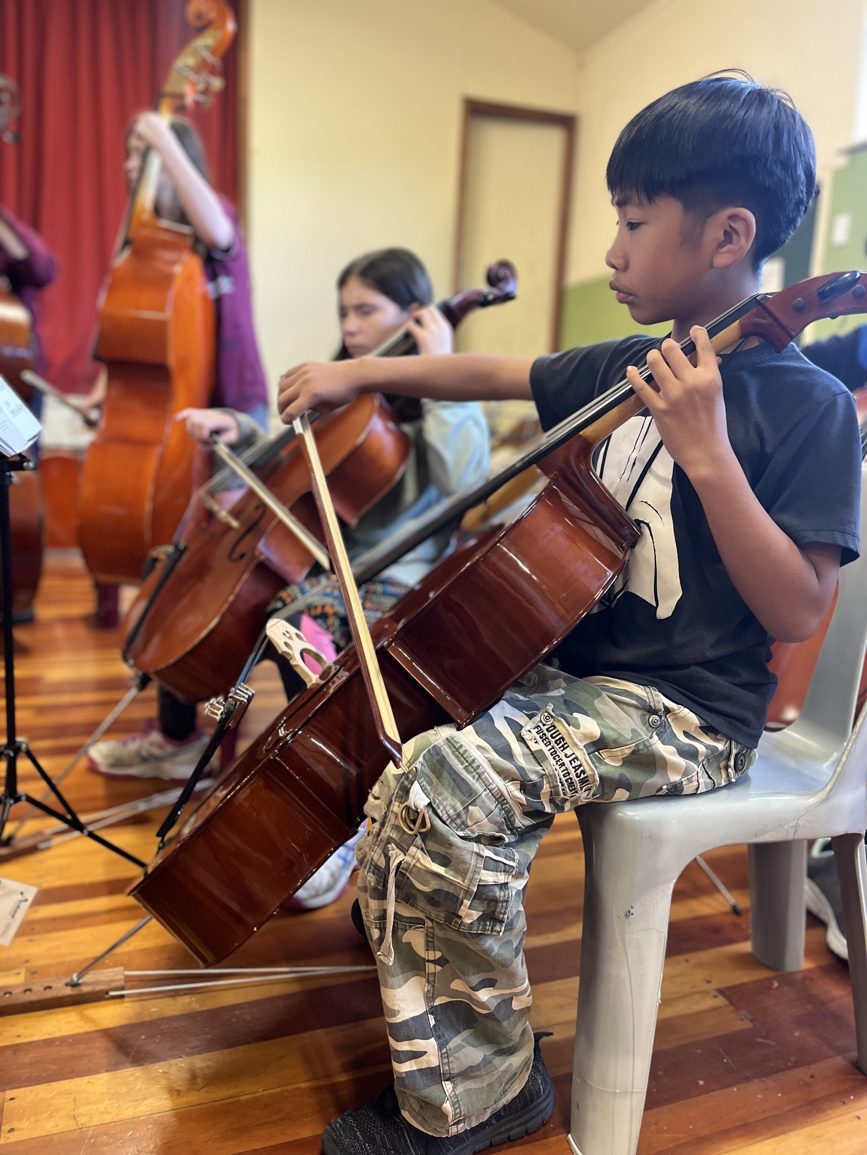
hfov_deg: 53.1
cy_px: 578
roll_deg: -1.3
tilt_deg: -9.8
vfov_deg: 67.3
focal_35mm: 26
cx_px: 434
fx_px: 868
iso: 200
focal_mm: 5.1
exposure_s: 1/50
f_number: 1.6
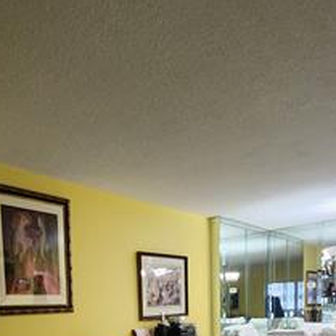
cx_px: 113
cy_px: 349
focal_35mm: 33
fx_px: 362
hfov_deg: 48.9
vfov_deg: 41.9
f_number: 2.2
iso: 640
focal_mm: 2.2
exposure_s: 1/30
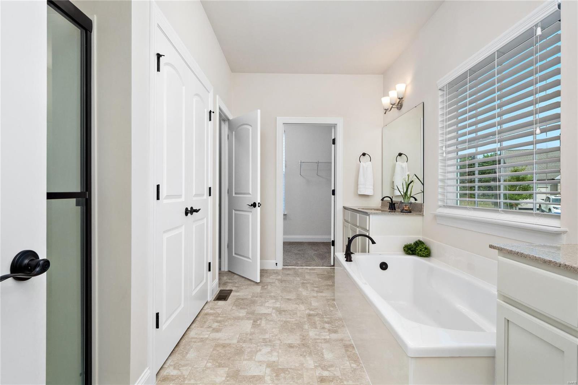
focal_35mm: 18
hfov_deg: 90.0
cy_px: 192
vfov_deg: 67.4
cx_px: 289
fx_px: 289
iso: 400
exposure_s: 1/200
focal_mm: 9
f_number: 8
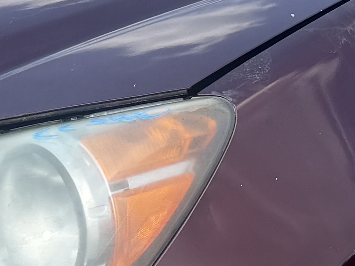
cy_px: 39
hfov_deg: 12.4
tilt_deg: -14.7
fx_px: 1600
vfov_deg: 9.5
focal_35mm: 156
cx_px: 423
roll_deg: -1.4
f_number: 1.78
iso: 80
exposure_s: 1/2370
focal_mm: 6.76
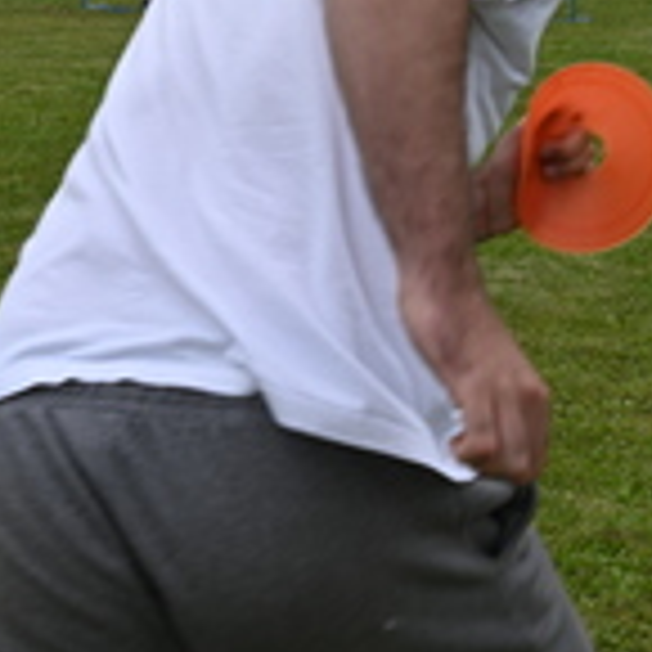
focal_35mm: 100
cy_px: 117
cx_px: 400
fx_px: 2131
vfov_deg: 17.2
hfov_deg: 17.4
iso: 100
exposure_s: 1/400
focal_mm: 38
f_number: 7.1
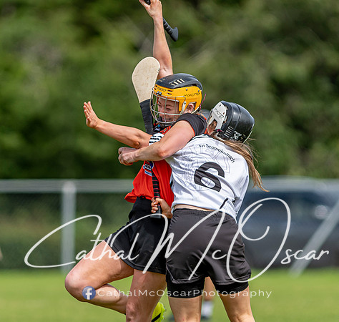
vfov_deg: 2.2
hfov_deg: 2.4
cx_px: 138
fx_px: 8214
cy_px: 210
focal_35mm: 760
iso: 140
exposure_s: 1/3200
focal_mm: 300
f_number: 2.8
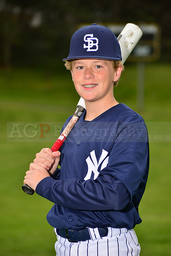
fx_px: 1210
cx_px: 86
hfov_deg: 8.1
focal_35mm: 170
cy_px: 128
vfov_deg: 12.1
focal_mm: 170
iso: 200
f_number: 6.3
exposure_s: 1/200
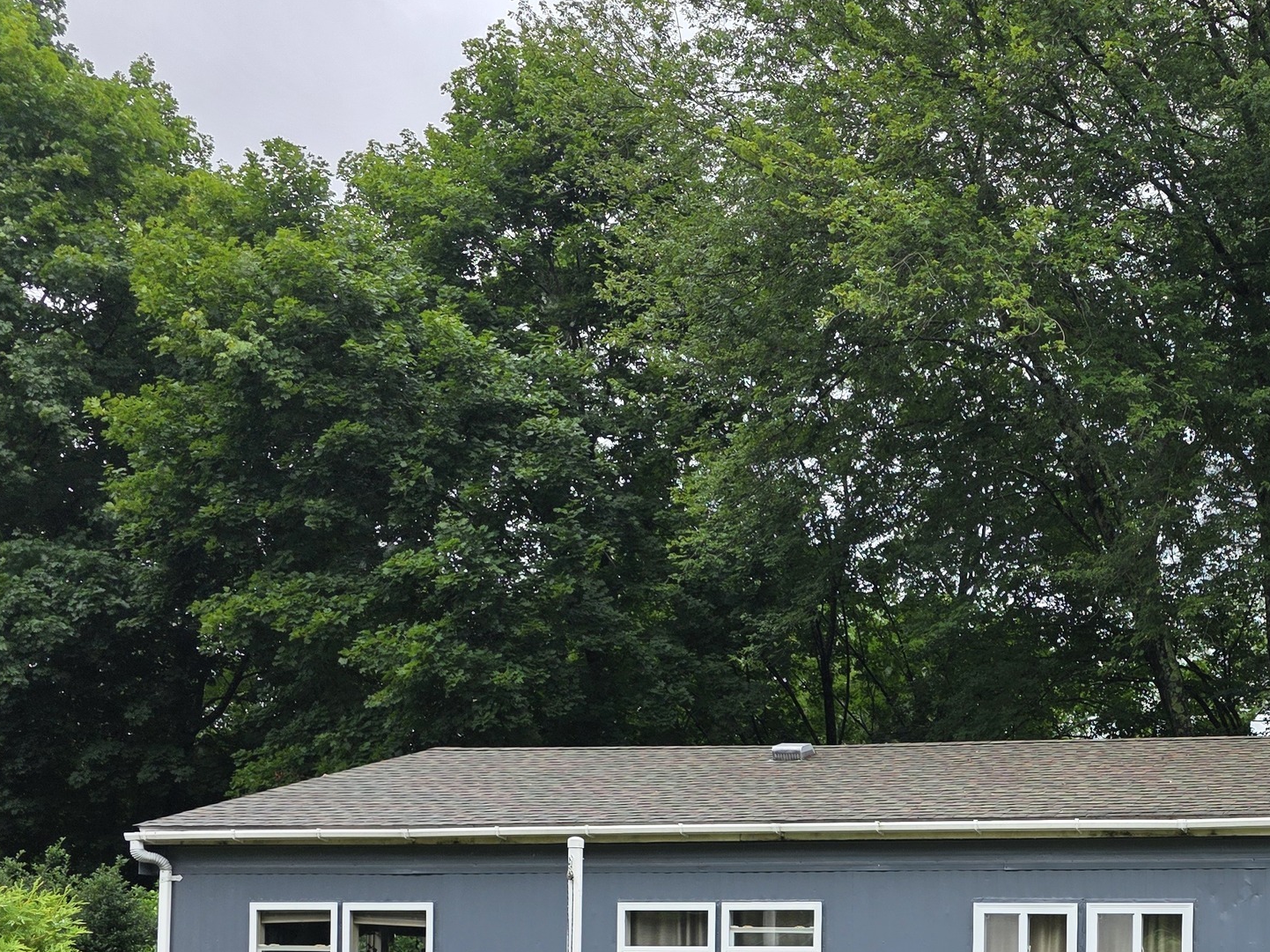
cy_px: 939
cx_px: 1163
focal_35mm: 49
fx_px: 1797
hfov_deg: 36.3
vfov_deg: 28.0
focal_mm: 6.3
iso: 25
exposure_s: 1/359
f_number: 1.7
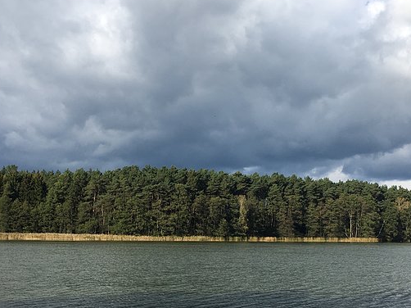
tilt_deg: +1.4
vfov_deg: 27.7
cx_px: 225
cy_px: 225
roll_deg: -0.6
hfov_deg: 36.8
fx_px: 617
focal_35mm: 52
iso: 25
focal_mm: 4.15
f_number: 2.2
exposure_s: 1/1399
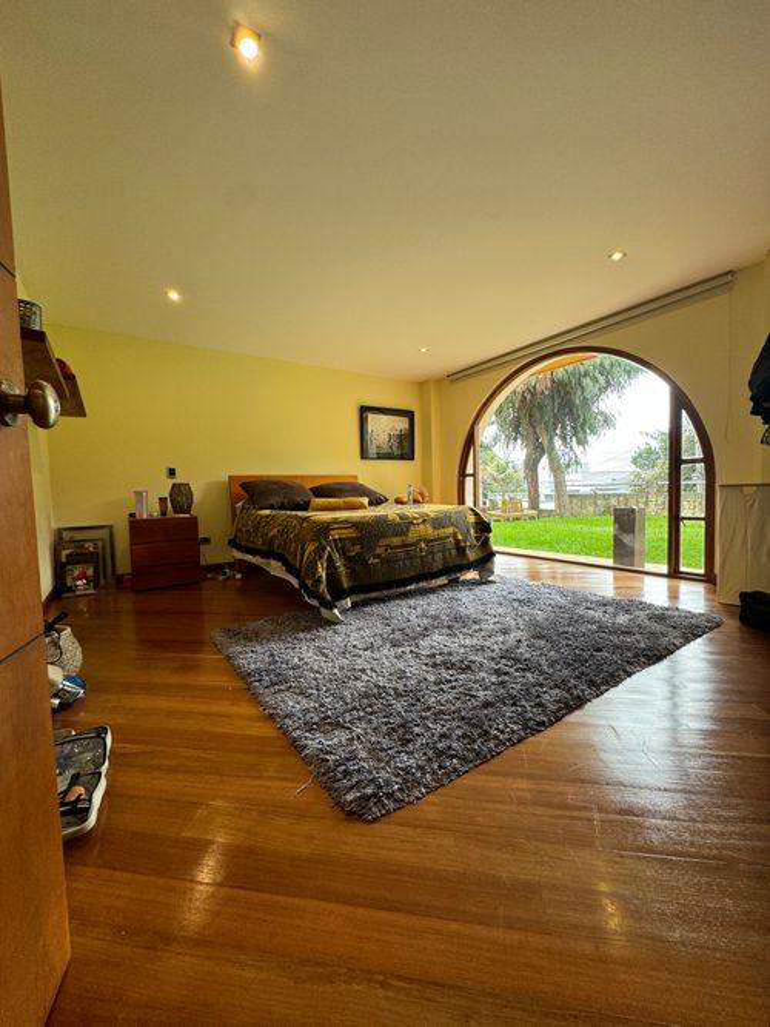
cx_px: 385
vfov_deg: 102.1
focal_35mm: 14
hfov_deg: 85.7
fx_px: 415
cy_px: 514
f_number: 2.2
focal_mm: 2.22
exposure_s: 1/99
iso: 100
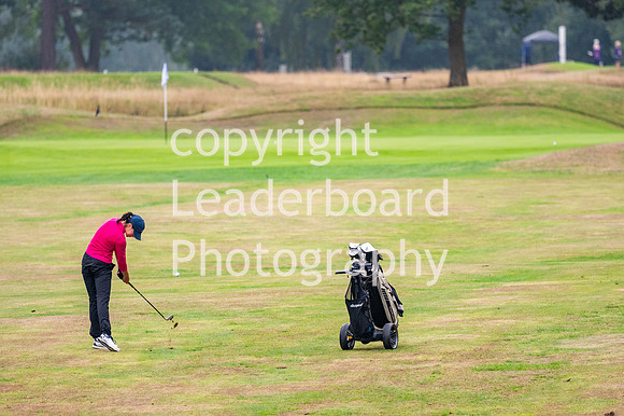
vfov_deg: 3.1
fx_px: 7795
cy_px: 208
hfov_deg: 4.6
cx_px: 312
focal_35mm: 450
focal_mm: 300
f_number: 4
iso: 800
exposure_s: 1/2500
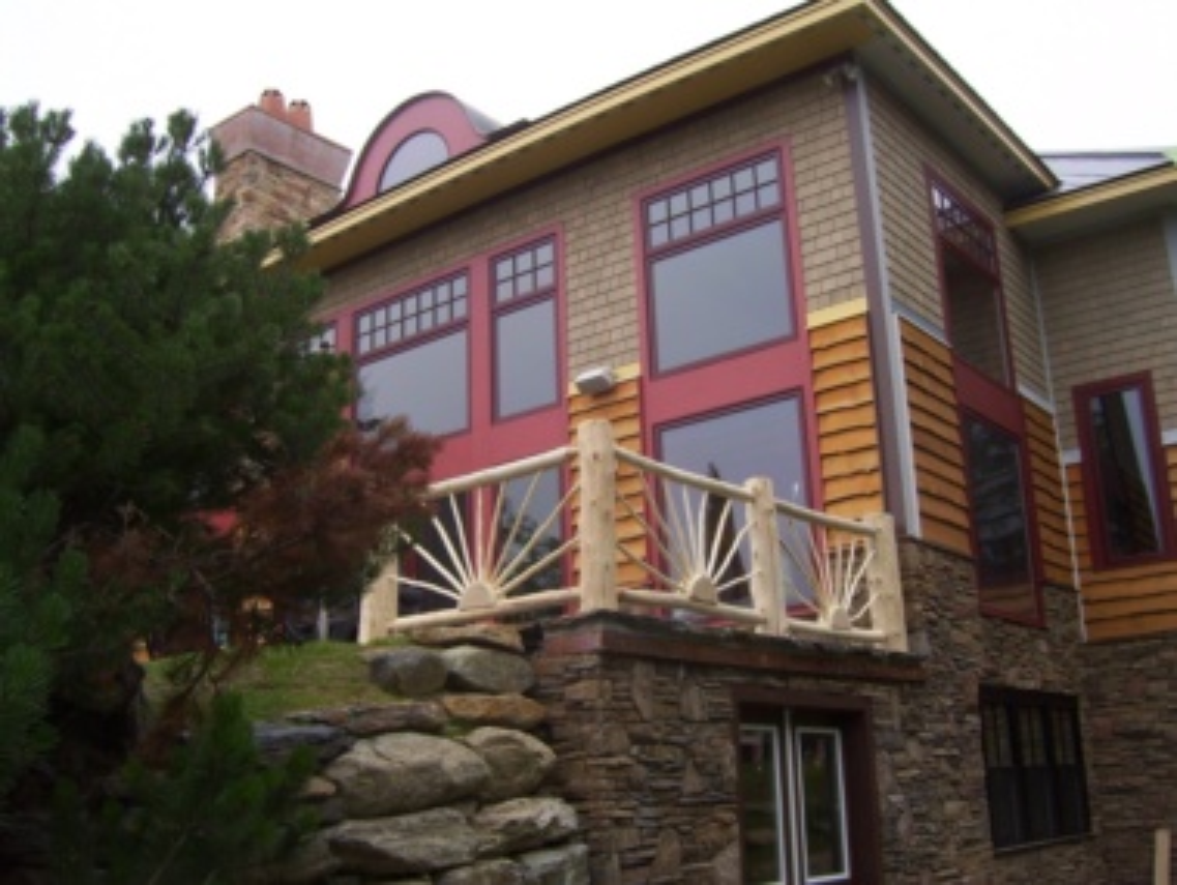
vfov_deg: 39.7
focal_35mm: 36
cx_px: 588
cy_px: 442
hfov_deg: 51.3
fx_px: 1225
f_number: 4.8
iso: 80
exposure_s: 1/320
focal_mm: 6
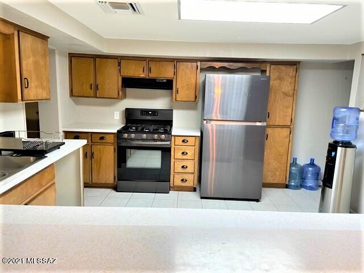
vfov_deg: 53.1
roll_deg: -2.2
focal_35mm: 26
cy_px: 136
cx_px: 182
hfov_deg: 67.3
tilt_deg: -9.2
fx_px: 273
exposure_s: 1/60
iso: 320
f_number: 1.6
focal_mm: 4.2
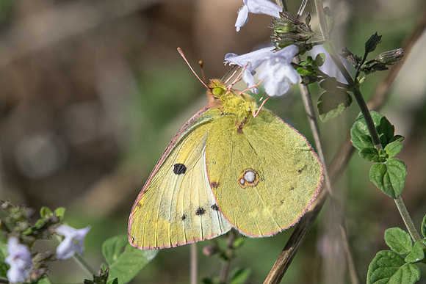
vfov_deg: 1.3
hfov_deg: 2.0
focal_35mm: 1052
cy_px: 164
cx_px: 257
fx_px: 12449
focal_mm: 400
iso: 800
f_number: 6.3
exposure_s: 1/4000
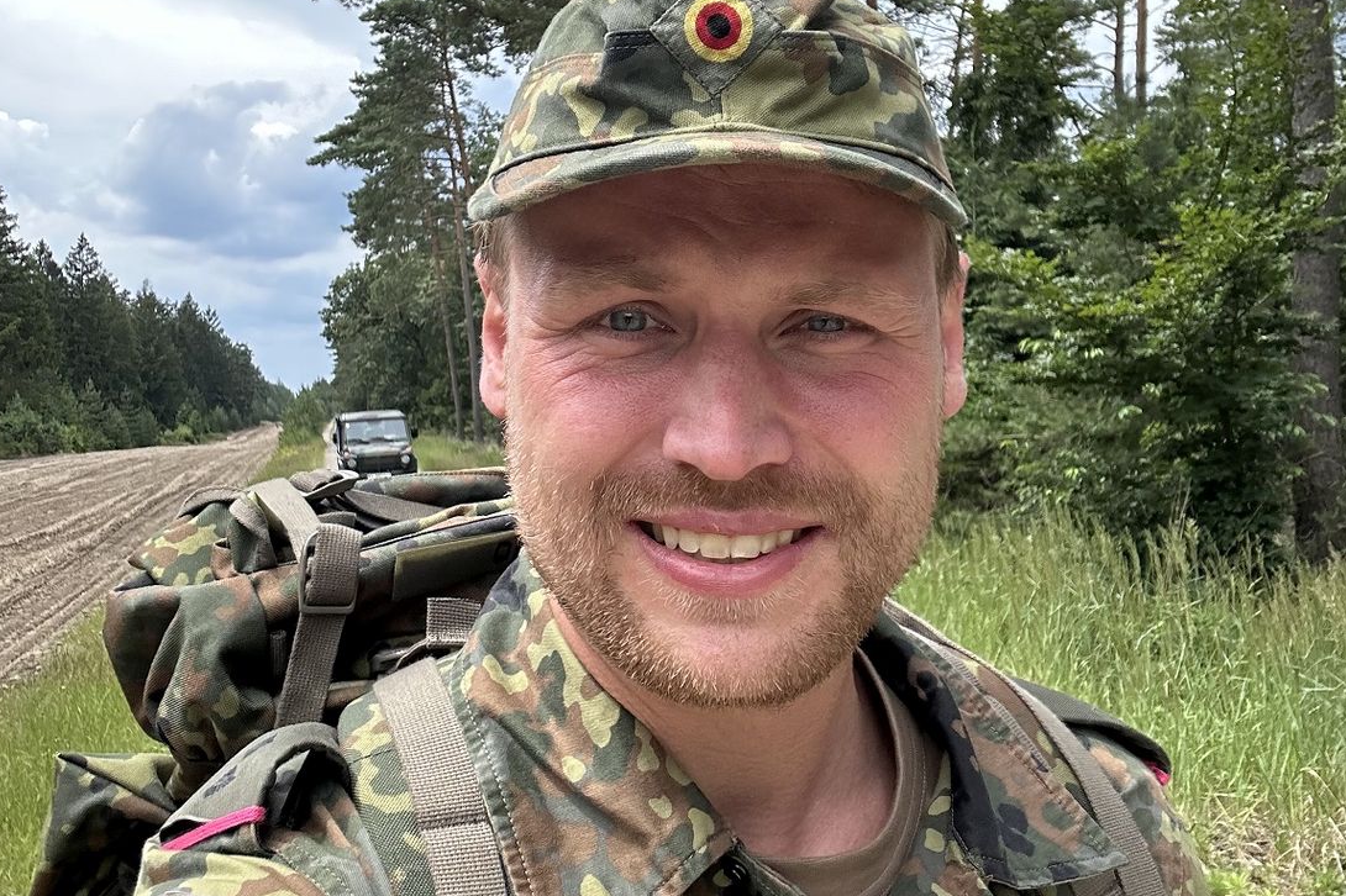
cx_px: 669
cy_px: 340
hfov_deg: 46.4
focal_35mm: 42
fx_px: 1570
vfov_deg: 31.7
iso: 25
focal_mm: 2.69
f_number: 1.9
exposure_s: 1/381
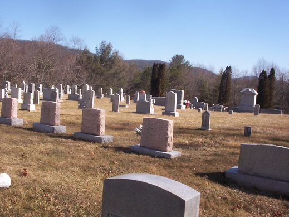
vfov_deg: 35.9
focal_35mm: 40
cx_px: 143
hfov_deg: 46.8
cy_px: 107
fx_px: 334
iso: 100
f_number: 8
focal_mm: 6
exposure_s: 1/180
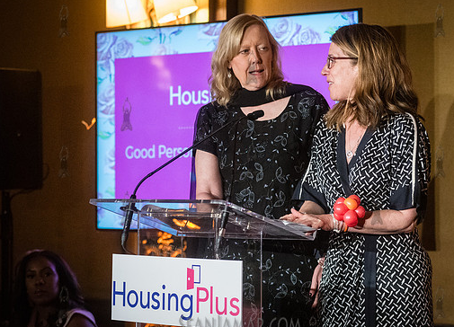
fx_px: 1798
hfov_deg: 14.4
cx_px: 303
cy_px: 141
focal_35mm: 139
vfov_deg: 10.4
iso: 8000
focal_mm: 100
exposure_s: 1/250
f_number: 4
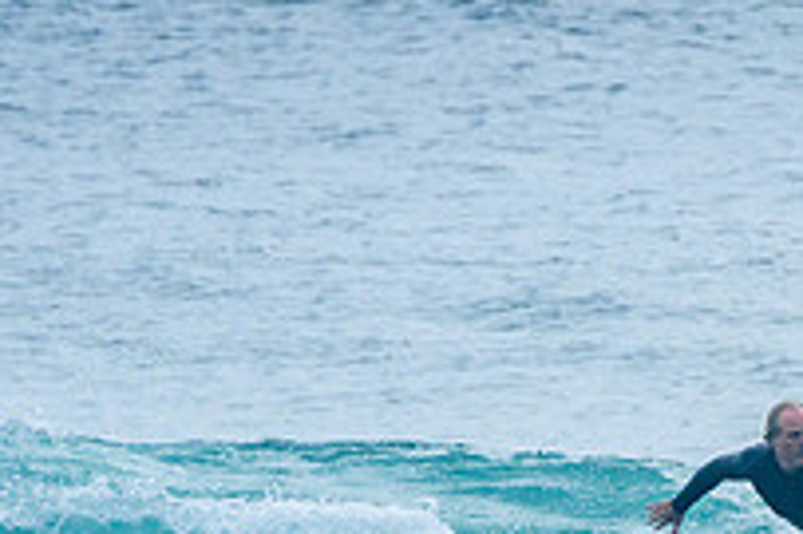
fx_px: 35057
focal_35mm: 1573
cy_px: 586
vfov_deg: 0.9
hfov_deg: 1.3
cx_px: 742
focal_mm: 400
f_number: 10
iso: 500
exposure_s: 1/2000
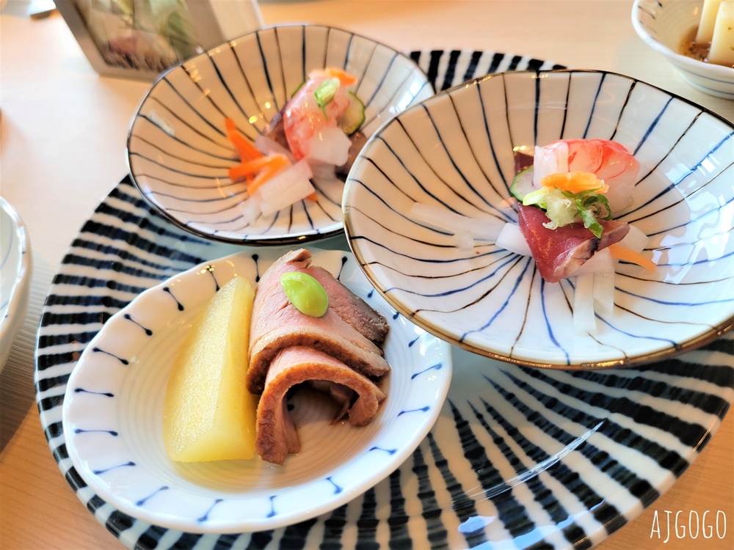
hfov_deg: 67.3
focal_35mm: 26
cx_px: 367
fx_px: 551
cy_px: 275
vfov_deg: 53.1
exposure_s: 1/120
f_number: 1.8
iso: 200
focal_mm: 5.4
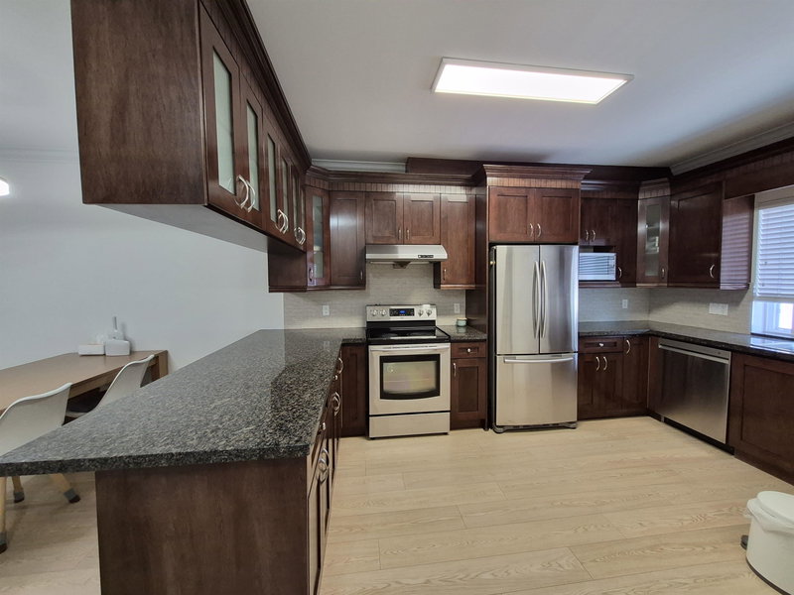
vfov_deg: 89.9
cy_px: 298
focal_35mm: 13
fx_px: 298
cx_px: 397
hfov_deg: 106.2
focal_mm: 1.74
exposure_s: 1/60
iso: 400
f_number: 2.2
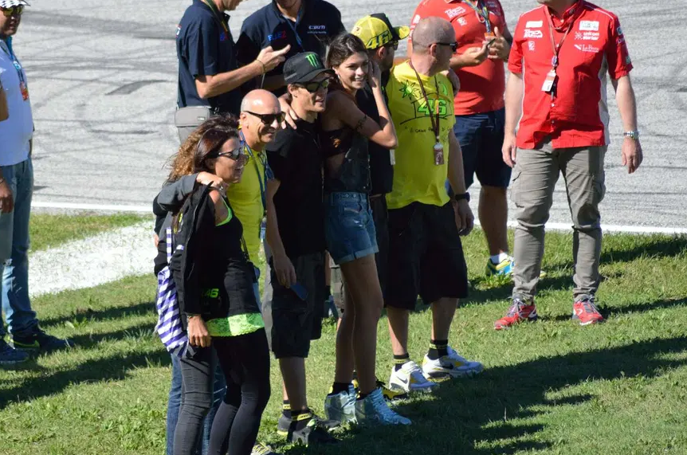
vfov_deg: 2.4
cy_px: 232
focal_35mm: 564
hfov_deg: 3.7
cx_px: 252
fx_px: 10741
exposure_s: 1/1600
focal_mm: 270
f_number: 5.6
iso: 400
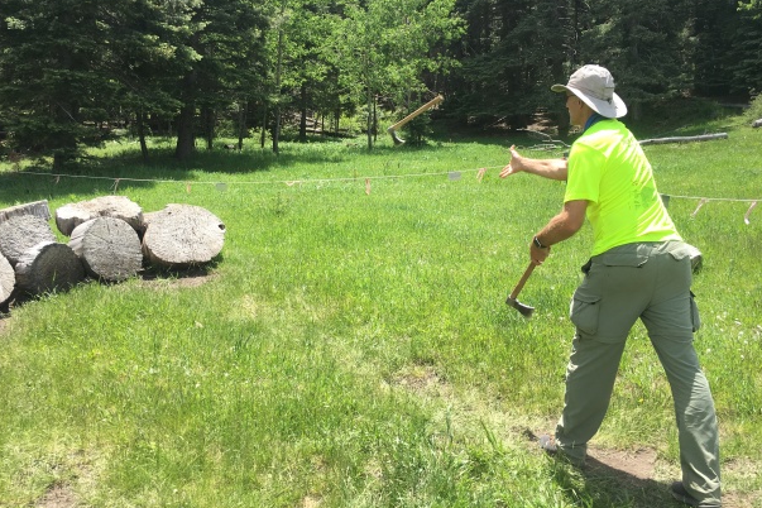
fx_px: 677
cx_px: 378
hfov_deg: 58.7
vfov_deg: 40.9
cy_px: 206
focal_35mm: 32
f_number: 2.2
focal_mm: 4.15
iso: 25
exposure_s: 1/686
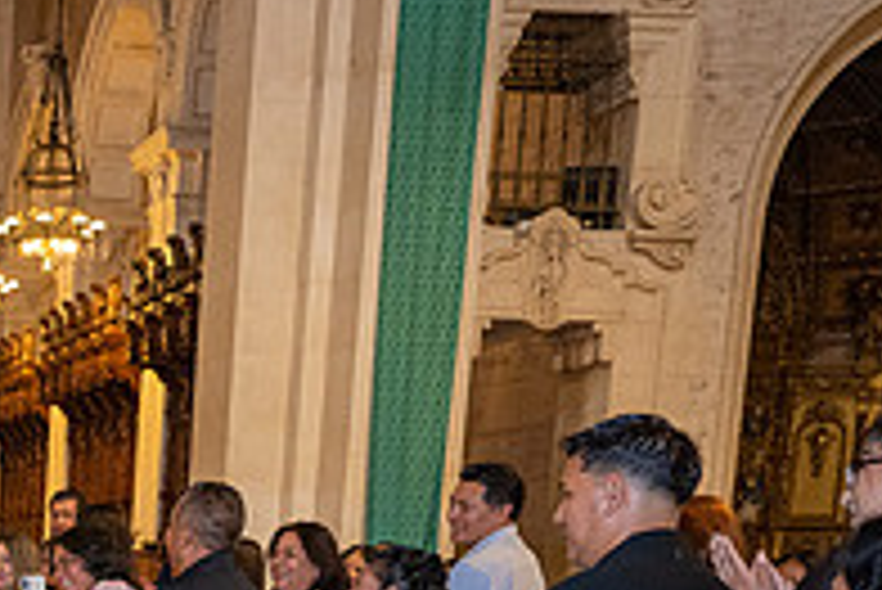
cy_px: 835
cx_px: -297
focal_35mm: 71
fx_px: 1741
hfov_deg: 24.4
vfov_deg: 17.6
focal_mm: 24
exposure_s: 1/200
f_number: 3.5
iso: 2000
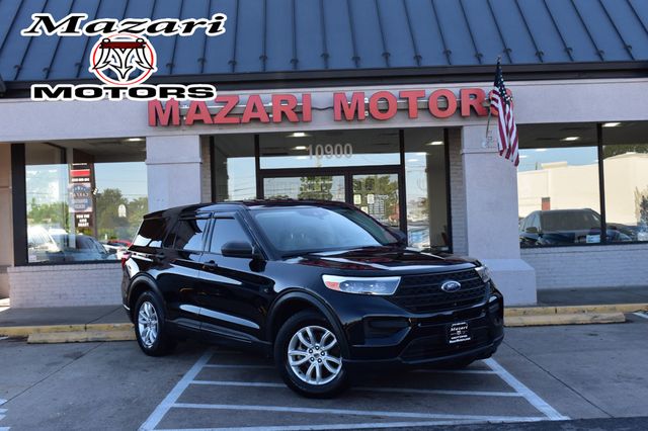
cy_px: 216
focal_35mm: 45
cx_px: 324
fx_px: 810
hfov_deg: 43.6
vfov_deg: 29.8
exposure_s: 1/160
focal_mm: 30
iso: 400
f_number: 9
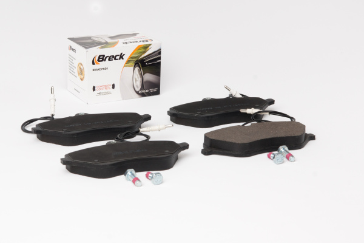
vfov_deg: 16.6
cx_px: 182
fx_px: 834
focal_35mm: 82
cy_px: 122
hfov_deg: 24.6
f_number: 13
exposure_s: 1/200
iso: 100
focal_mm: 55
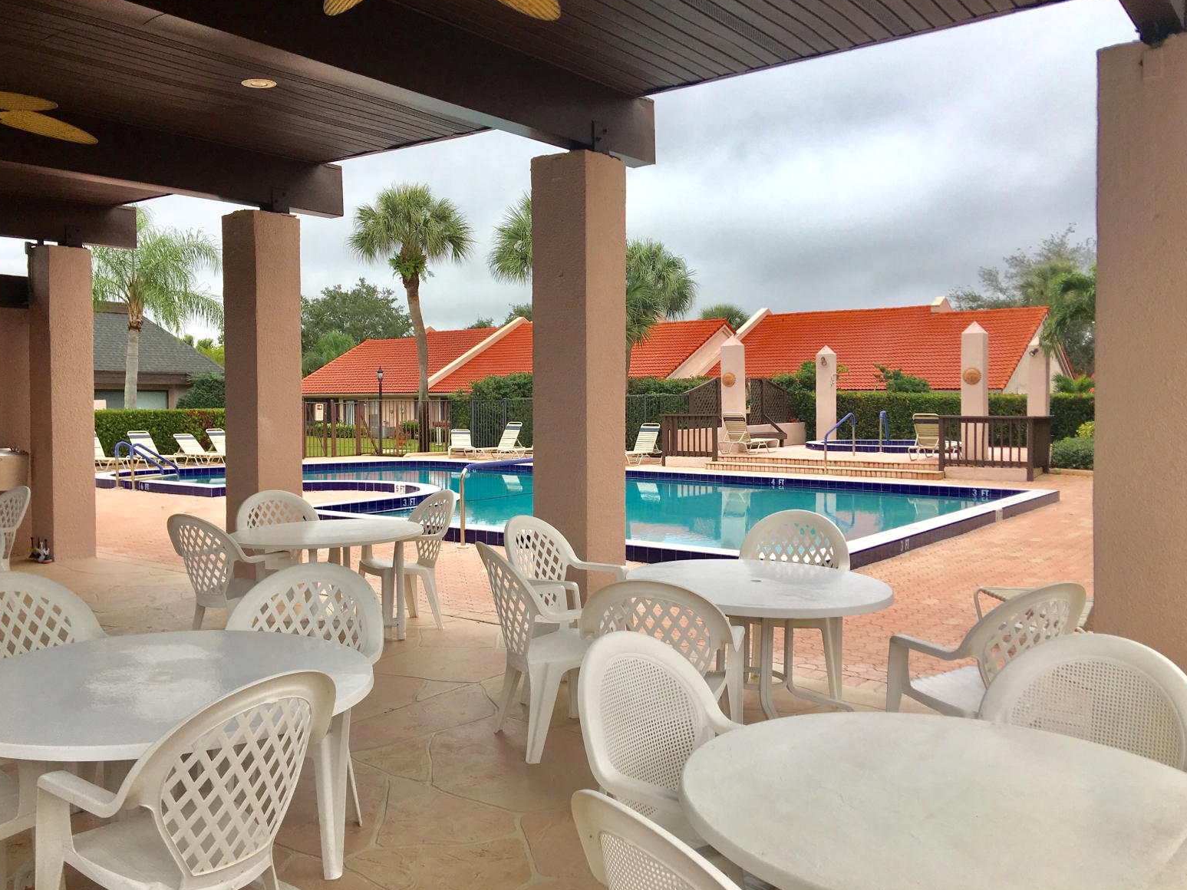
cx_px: 579
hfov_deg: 60.0
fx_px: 1029
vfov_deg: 46.8
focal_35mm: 30
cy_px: 437
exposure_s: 1/214
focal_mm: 4.15
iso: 25
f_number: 2.2
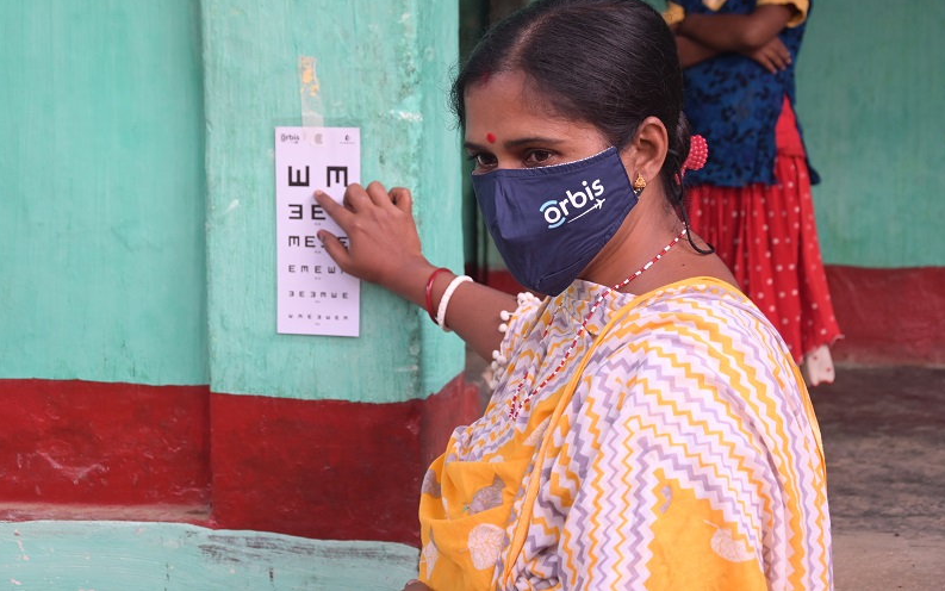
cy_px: 275
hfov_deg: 27.8
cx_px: 473
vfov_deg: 17.6
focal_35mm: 74
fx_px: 1906
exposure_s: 1/60
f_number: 4.8
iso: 500
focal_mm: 48
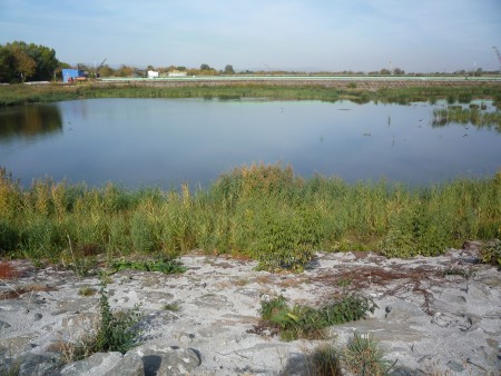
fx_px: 434
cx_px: 250
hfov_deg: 59.9
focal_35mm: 30
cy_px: 188
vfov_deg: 46.8
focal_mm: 5.2
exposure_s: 1/500
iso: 100
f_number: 5
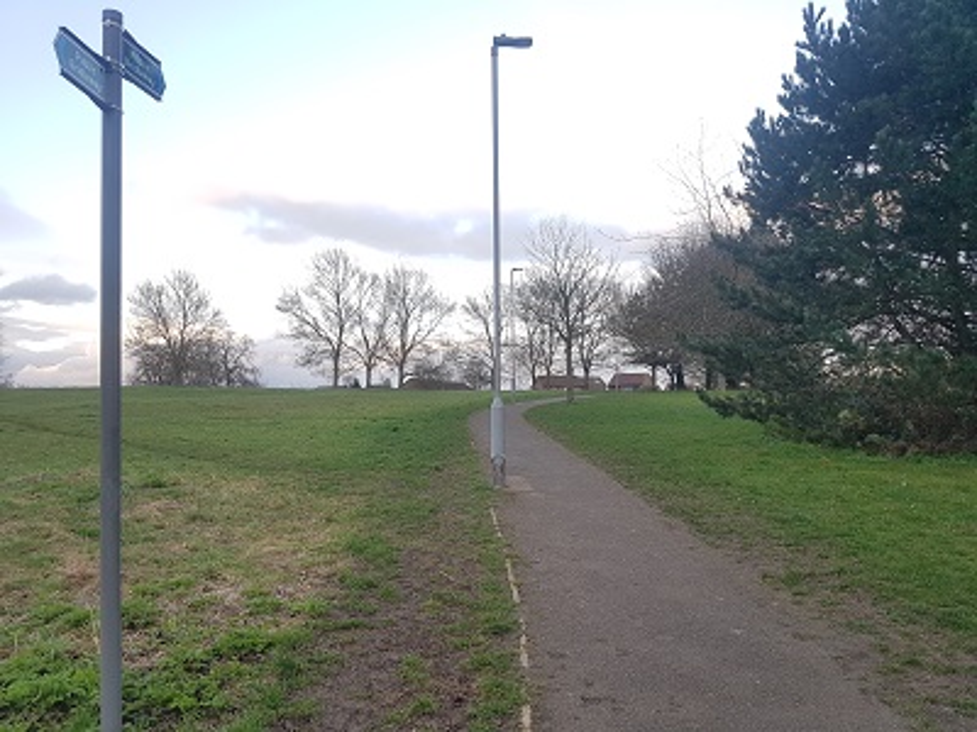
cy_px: 366
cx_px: 488
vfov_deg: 53.1
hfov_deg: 67.3
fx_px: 734
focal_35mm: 26
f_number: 1.7
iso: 50
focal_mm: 4.2
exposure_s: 1/143
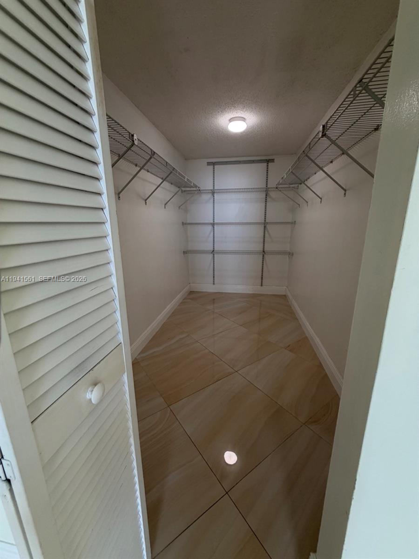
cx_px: 210
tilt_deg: -13.8
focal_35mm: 14
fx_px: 226
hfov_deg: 85.7
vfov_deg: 102.1
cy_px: 280
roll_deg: +0.7
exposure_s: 1/120
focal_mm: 2.22
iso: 160
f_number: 2.2
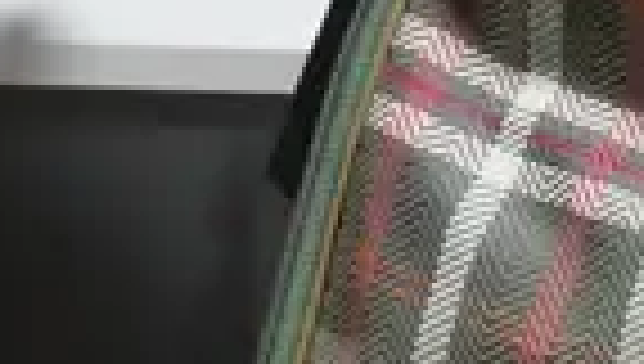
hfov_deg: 7.4
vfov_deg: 4.4
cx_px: 1293
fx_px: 4789
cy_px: 126
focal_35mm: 280
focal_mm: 18
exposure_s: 1/60
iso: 640
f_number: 4
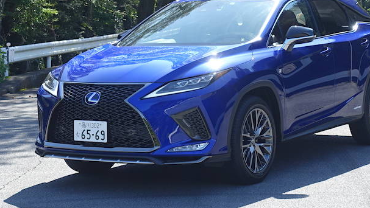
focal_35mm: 104
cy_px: 49
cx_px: 183
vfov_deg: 11.6
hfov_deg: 20.5
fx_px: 1021
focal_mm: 24.47
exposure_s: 1/160
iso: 125
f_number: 5.6
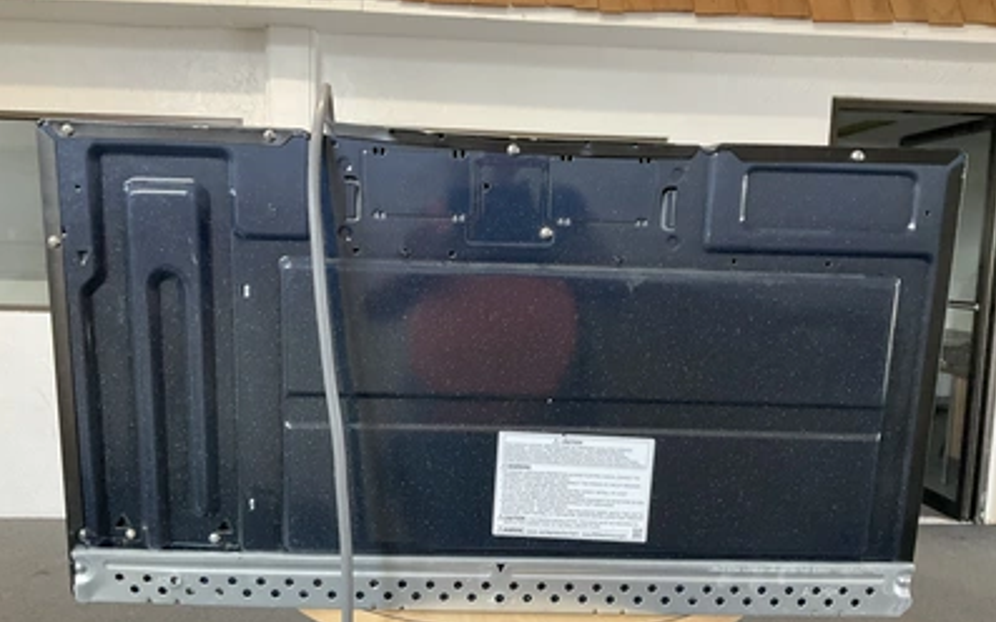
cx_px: 497
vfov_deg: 40.5
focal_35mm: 31
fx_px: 841
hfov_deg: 61.2
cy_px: 349
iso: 160
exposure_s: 1/60
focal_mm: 3
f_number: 1.8
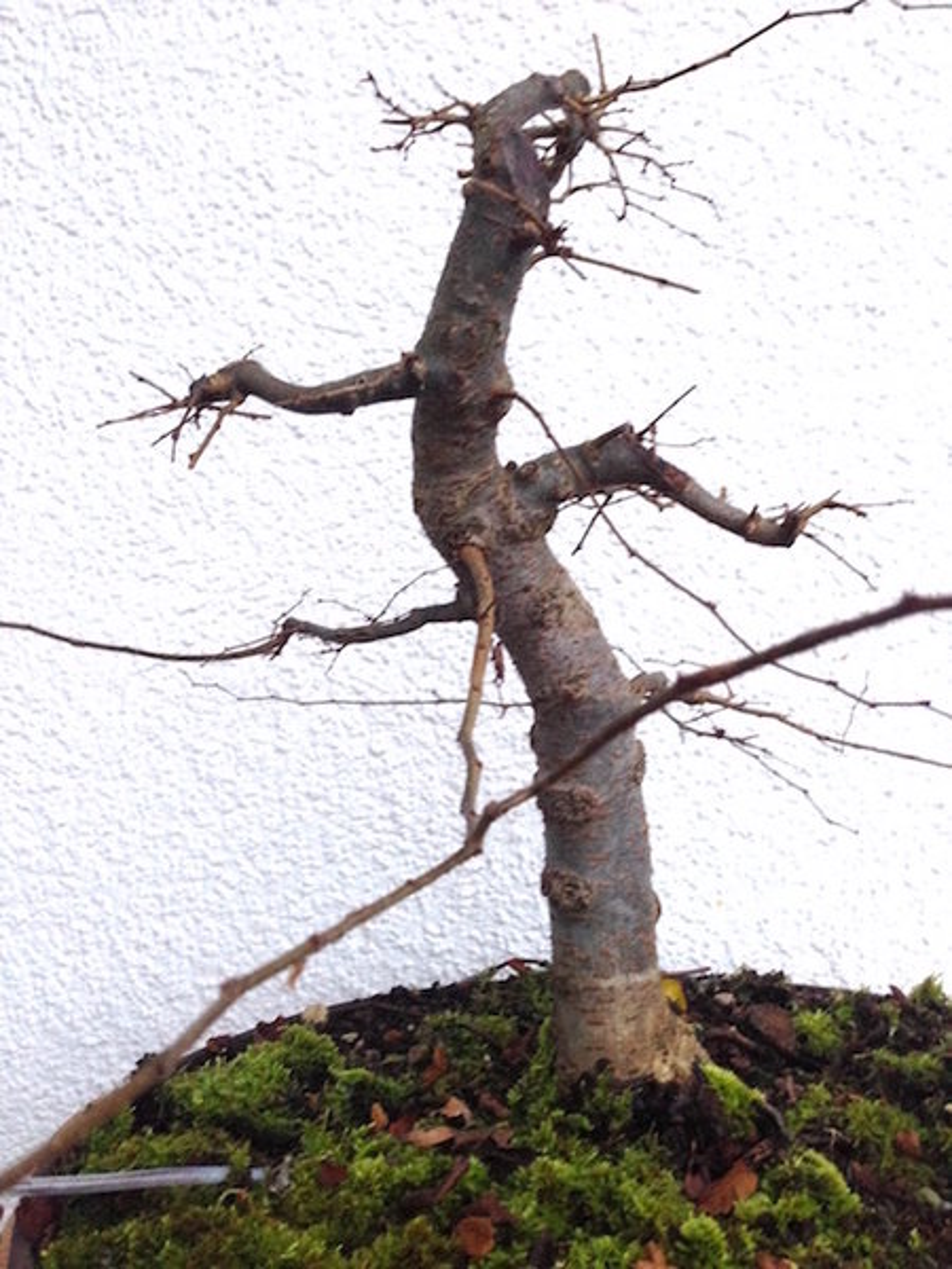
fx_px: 1210
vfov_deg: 55.4
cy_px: 634
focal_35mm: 33
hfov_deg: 42.9
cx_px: 476
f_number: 2.4
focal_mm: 4.12
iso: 200
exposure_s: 1/20
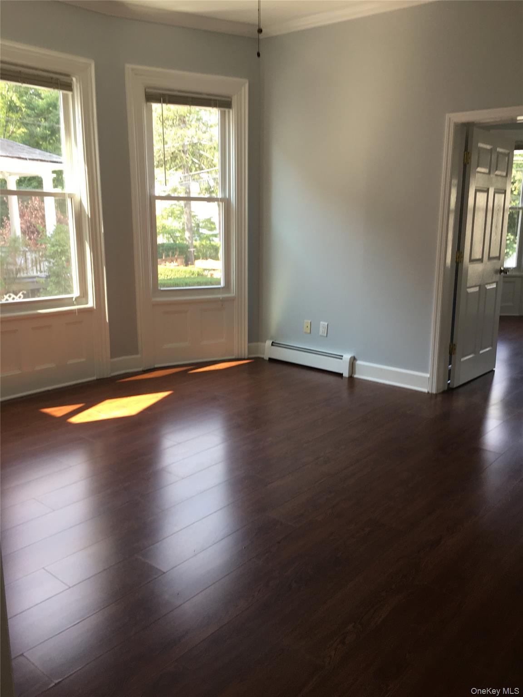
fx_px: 584
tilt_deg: -12.4
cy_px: 348
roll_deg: +0.3
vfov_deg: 61.7
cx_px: 262
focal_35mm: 29
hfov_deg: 48.2
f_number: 2.2
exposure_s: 1/60
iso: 32
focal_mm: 4.15
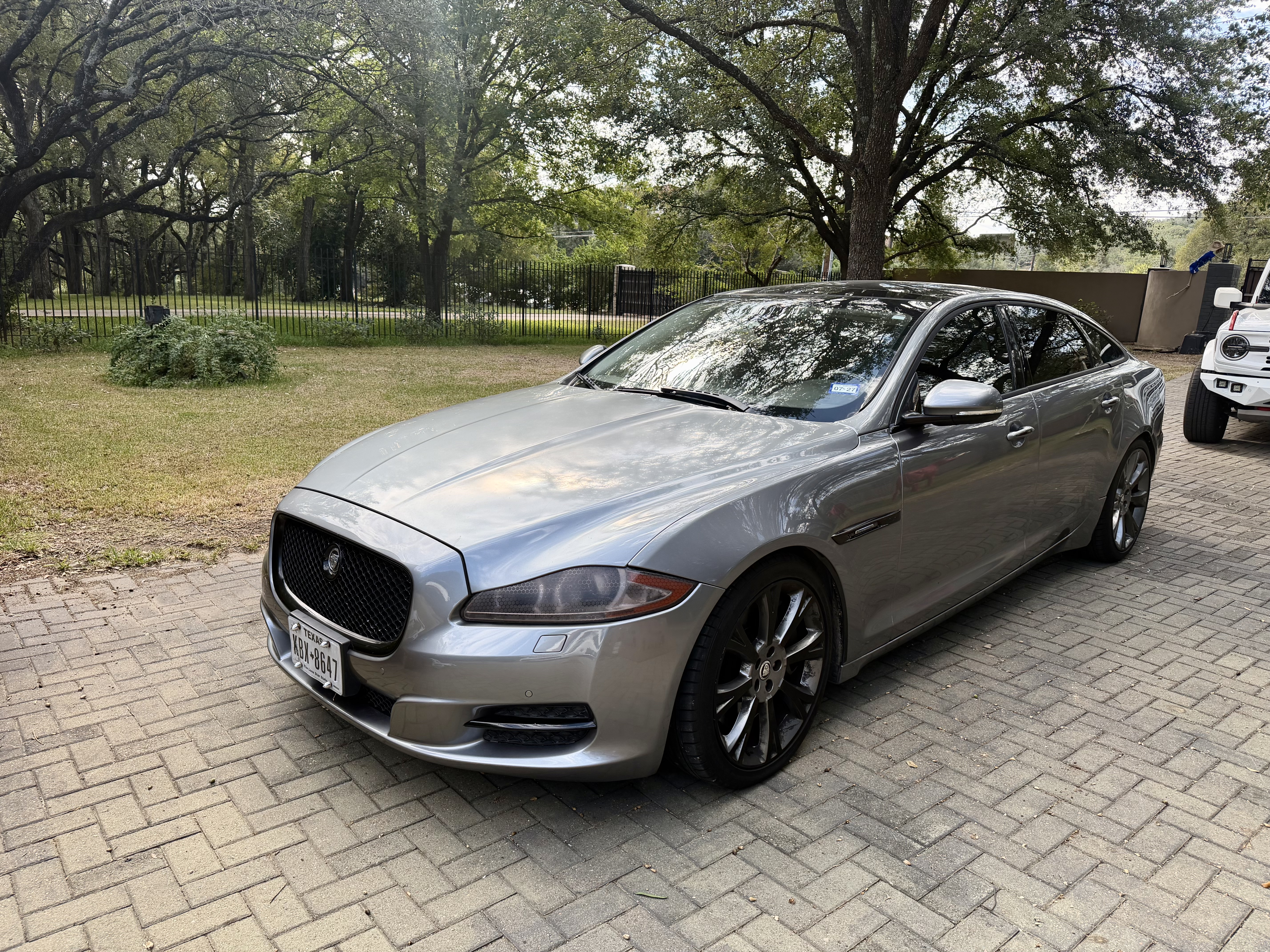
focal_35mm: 24
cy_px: 476
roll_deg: -3.7
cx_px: 635
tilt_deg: -13.3
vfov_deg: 56.8
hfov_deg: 71.6
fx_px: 881
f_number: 1.78
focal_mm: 6.76
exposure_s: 1/1156
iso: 100
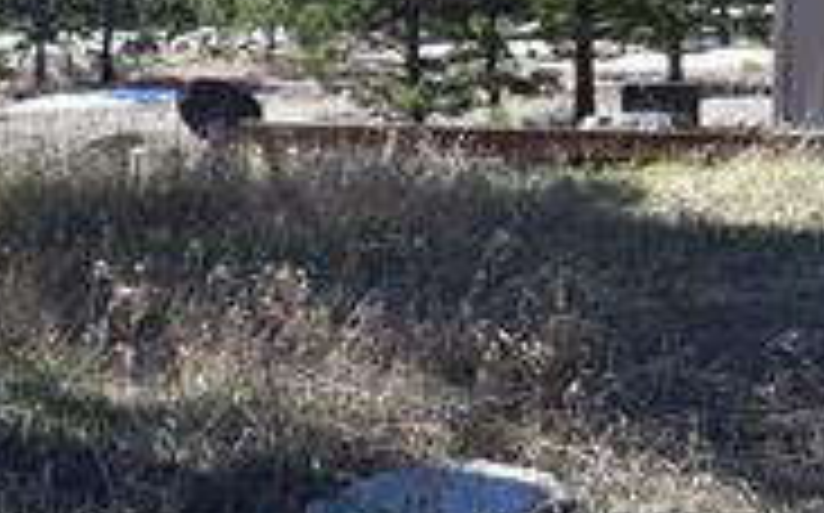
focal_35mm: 139
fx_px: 3119
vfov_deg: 9.3
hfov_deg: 13.9
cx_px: 1337
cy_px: -86
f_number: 10
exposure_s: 1/250
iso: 400
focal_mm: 26
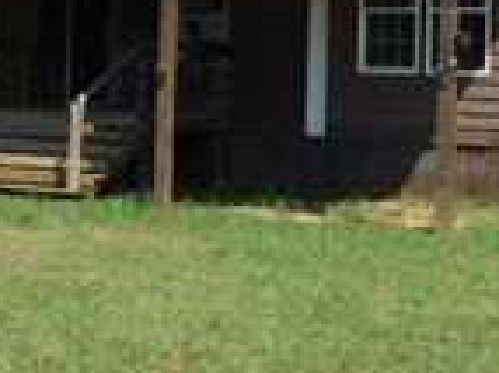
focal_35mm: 105
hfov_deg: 18.7
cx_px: 352
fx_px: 1512
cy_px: -9
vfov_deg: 13.8
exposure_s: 1/1250
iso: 125
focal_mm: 5.3
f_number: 3.2
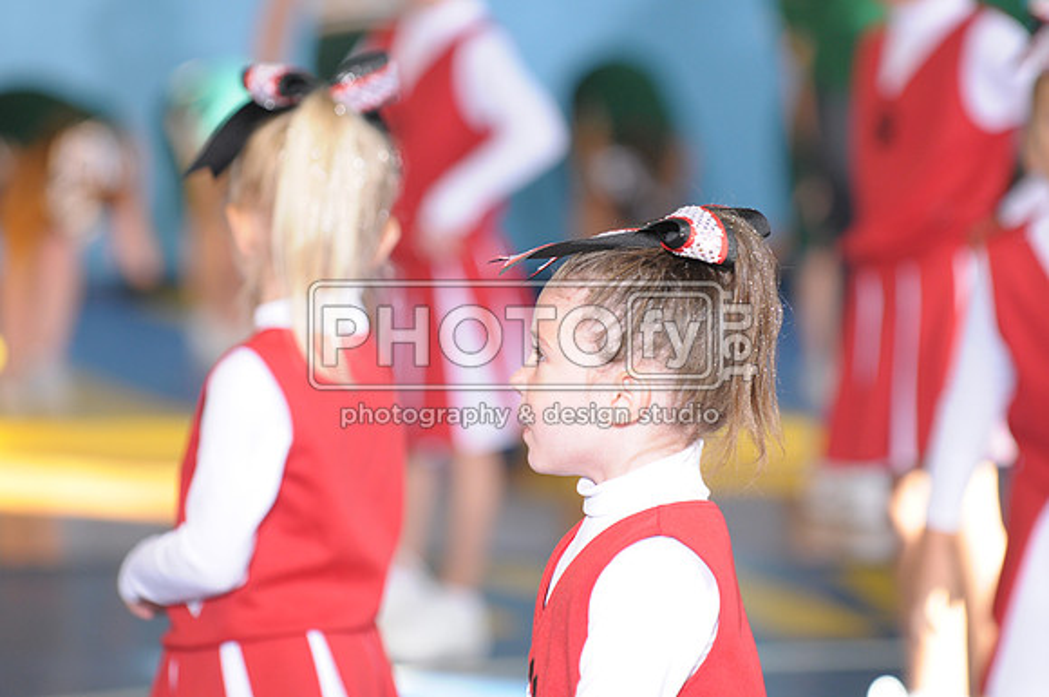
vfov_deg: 5.7
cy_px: 348
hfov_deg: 8.6
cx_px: 524
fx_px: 6984
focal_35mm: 240
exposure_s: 1/125
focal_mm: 160
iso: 500
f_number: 2.8
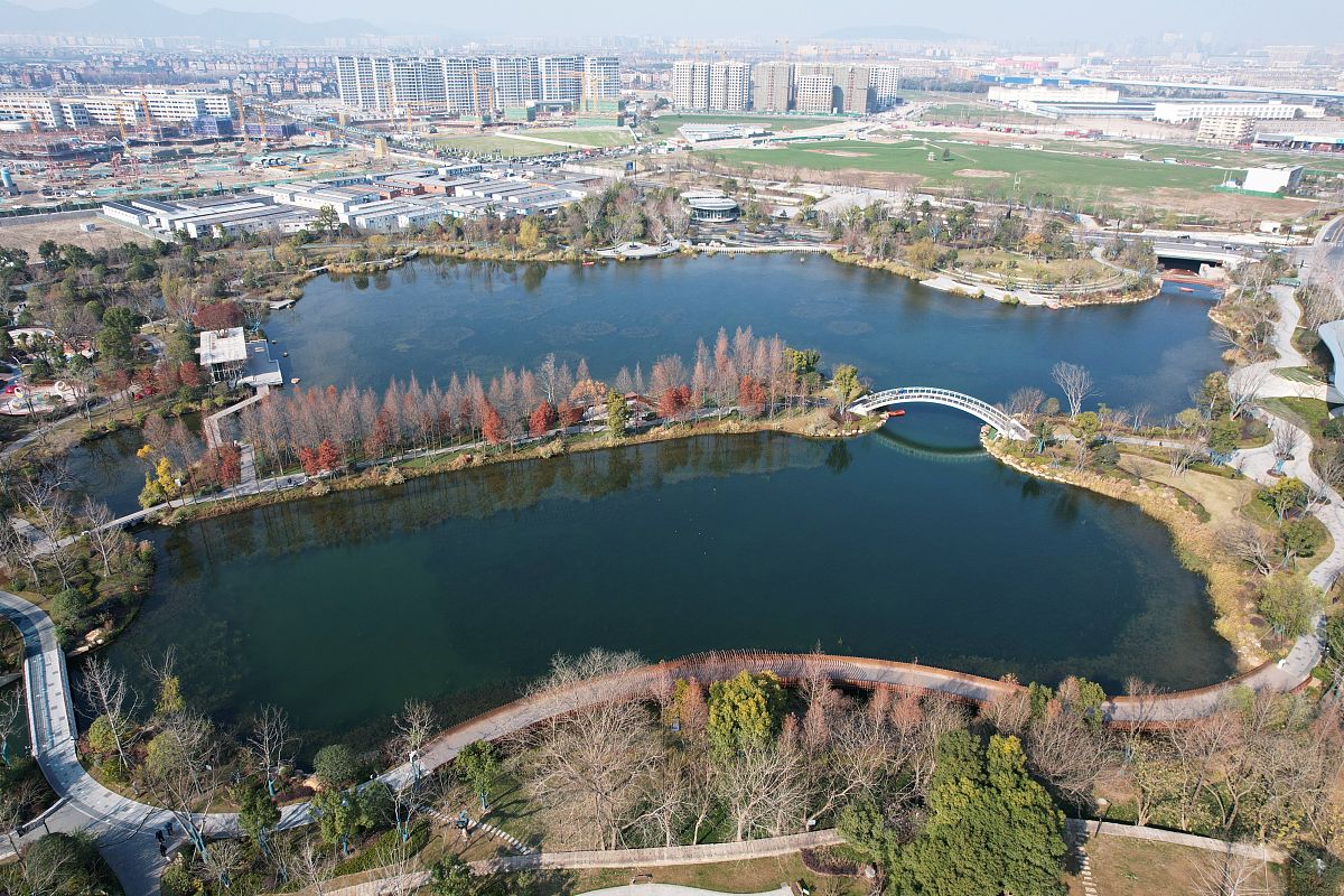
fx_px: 821
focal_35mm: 22
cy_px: 448
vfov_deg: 57.2
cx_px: 672
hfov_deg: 78.6
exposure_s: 1/1000
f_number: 2.8
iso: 100
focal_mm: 8.38
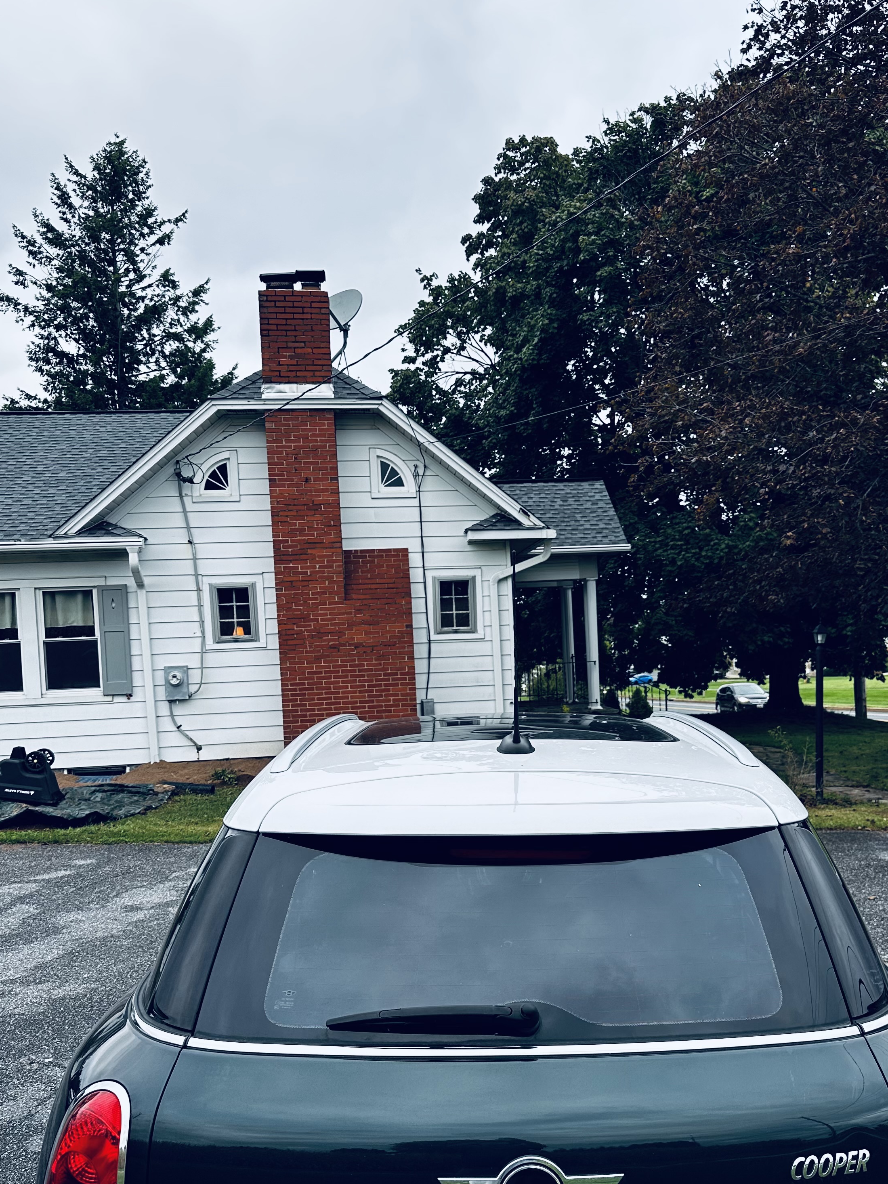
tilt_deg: -1.6
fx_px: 1129
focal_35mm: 33
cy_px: 687
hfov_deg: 42.8
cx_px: 524
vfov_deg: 55.1
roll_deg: +1.6
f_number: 1.78
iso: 64
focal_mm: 6.86
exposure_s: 1/173
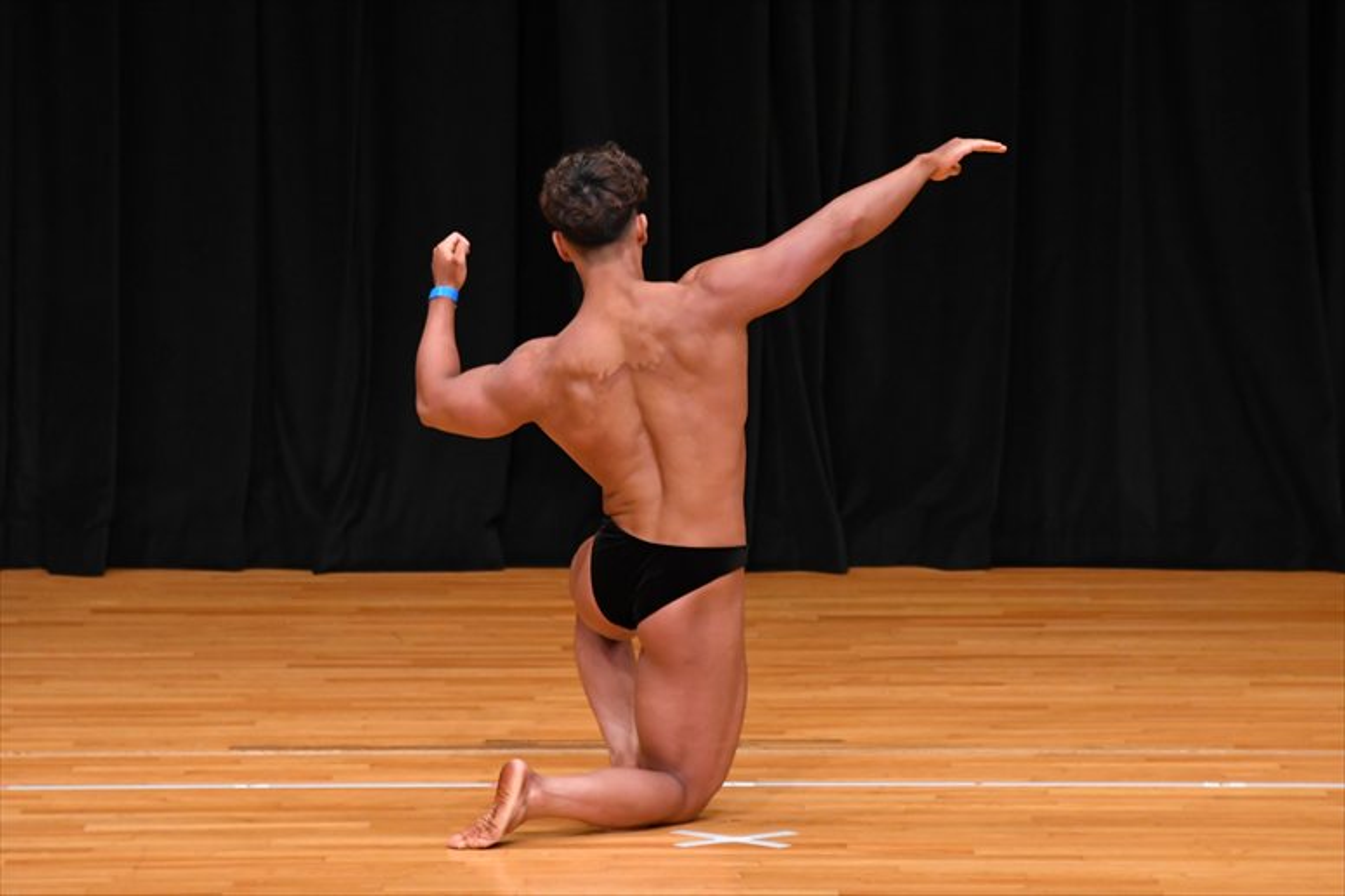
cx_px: 672
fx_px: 11203
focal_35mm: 300
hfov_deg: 6.9
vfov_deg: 4.6
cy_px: 448
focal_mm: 200
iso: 3200
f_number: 5.6
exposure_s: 1/400
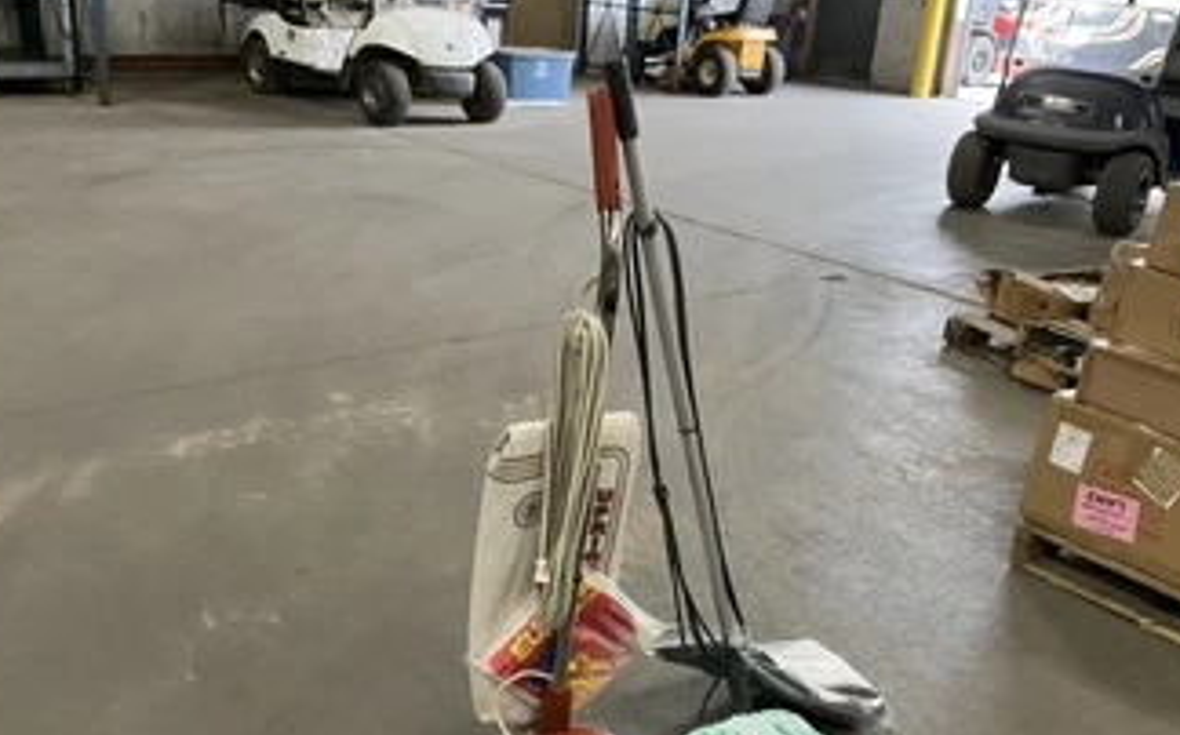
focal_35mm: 38
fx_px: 1221
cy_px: 498
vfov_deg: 33.2
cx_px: 615
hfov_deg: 51.6
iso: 200
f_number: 1.8
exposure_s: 1/60
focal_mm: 3
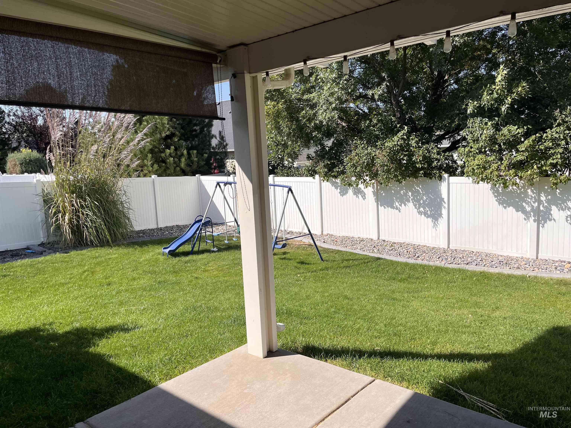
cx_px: 286
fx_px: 429
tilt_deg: -8.7
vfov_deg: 53.1
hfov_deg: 67.3
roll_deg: +3.2
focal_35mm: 26
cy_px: 214
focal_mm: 5.1
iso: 50
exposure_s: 1/3049
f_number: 1.6
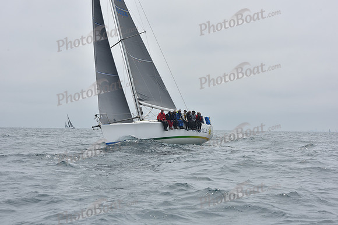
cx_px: 169
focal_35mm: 86
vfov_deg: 15.9
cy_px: 112
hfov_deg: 23.6
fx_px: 808
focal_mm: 86
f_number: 13
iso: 250
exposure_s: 1/800
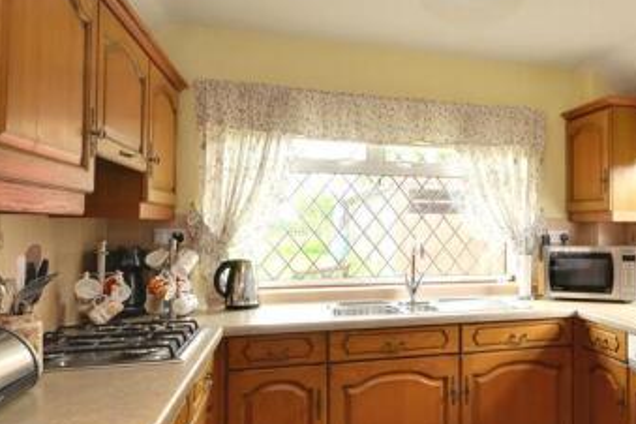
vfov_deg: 44.9
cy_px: 198
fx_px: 512
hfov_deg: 59.9
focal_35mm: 29
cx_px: 484
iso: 200
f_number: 11
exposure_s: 1/2
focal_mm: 10
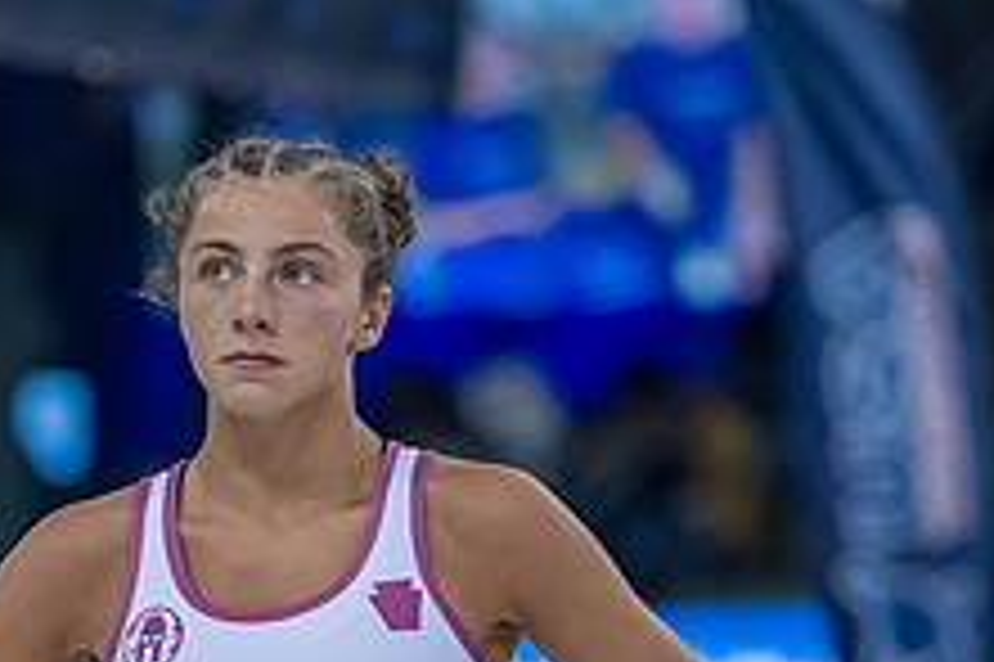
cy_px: 821
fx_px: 11063
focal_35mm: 401
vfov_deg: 3.4
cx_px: 236
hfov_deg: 5.1
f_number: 2.8
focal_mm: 135
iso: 1800
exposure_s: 1/800
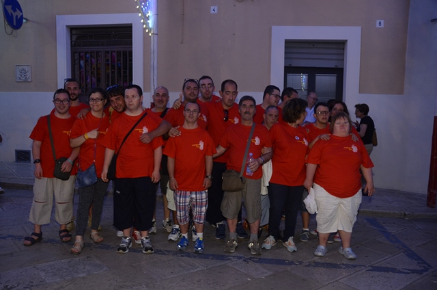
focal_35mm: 30
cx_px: 218
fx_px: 363
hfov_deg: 62.0
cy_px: 145
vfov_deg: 43.4
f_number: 4
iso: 1000
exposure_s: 1/100
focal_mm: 20
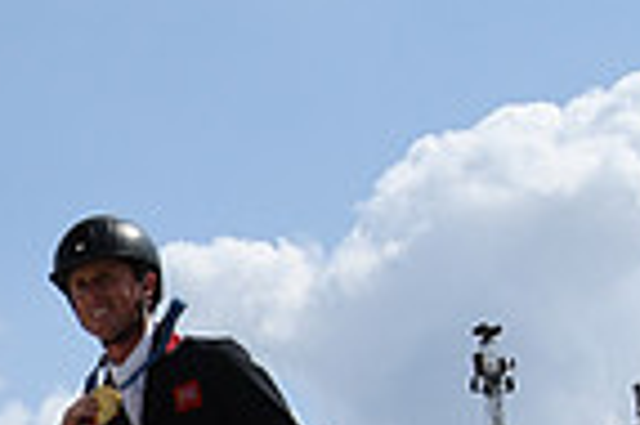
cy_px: 816
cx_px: -506
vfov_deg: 8.9
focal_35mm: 146
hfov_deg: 12.8
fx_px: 2593
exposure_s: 1/4000
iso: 450
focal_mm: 24
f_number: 6.3
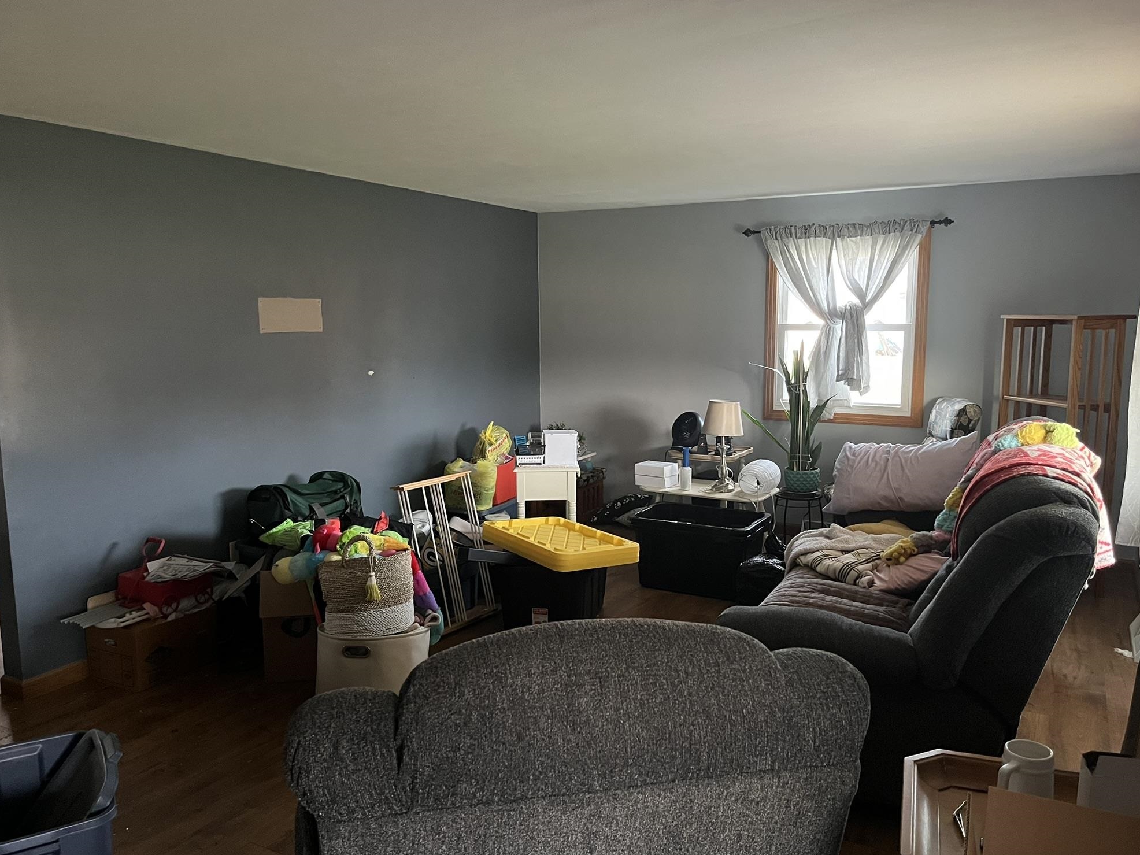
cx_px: 587
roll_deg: +0.8
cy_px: 435
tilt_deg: -8.8
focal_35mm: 27
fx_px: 889
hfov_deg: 65.3
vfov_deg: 51.4
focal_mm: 5.1
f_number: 1.6
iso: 640
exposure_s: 1/39
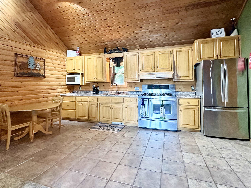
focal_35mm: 17
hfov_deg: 91.0
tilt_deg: +0.9
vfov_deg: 74.4
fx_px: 123
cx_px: 130
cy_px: 82
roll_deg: +0.7
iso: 400
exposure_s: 1/60
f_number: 2.2
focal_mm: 2.22
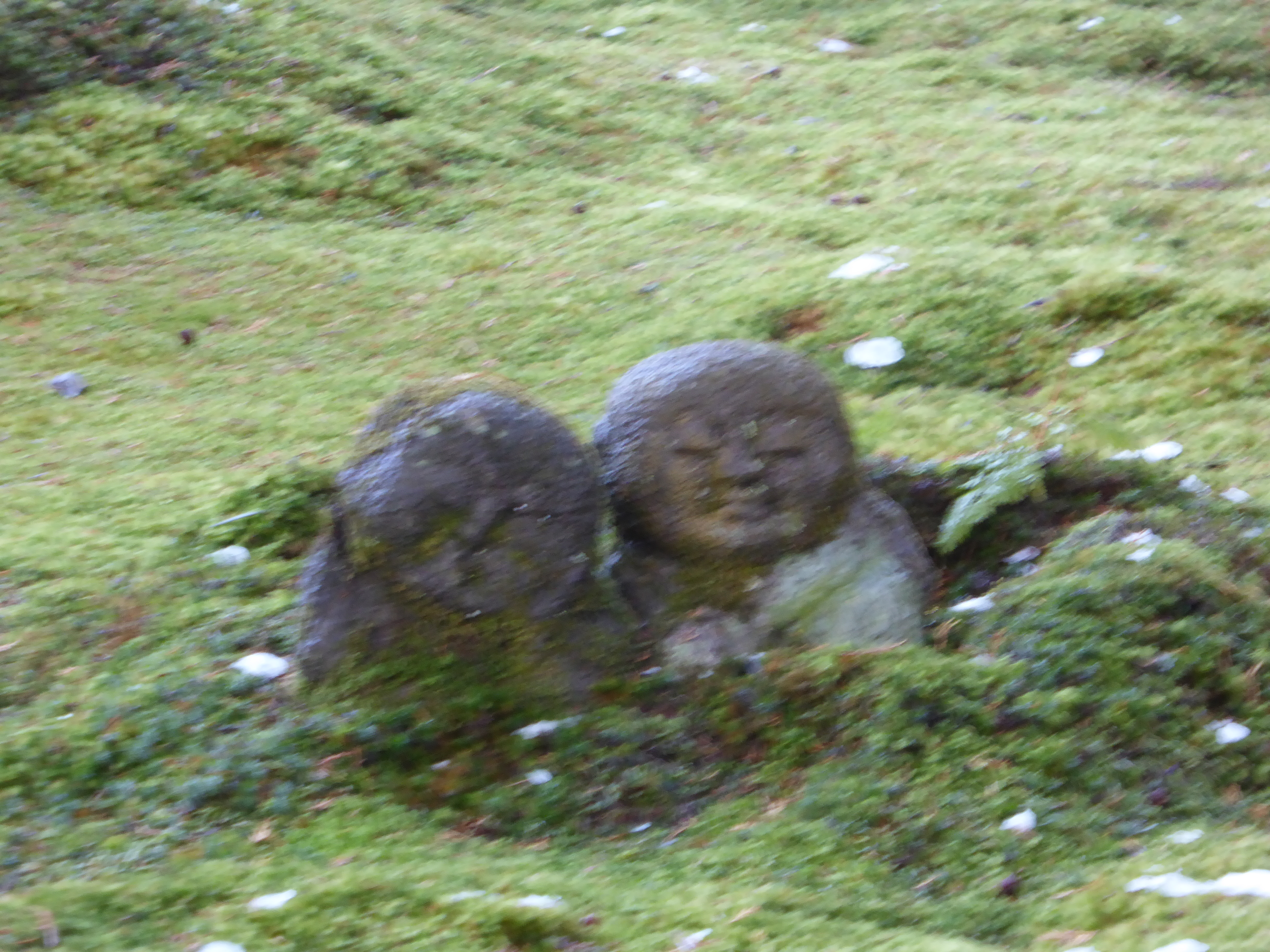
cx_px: 635
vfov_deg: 4.5
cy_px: 476
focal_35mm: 333
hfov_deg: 6.0
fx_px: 12217
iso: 400
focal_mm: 53.8
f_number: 5.8
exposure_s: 1/6
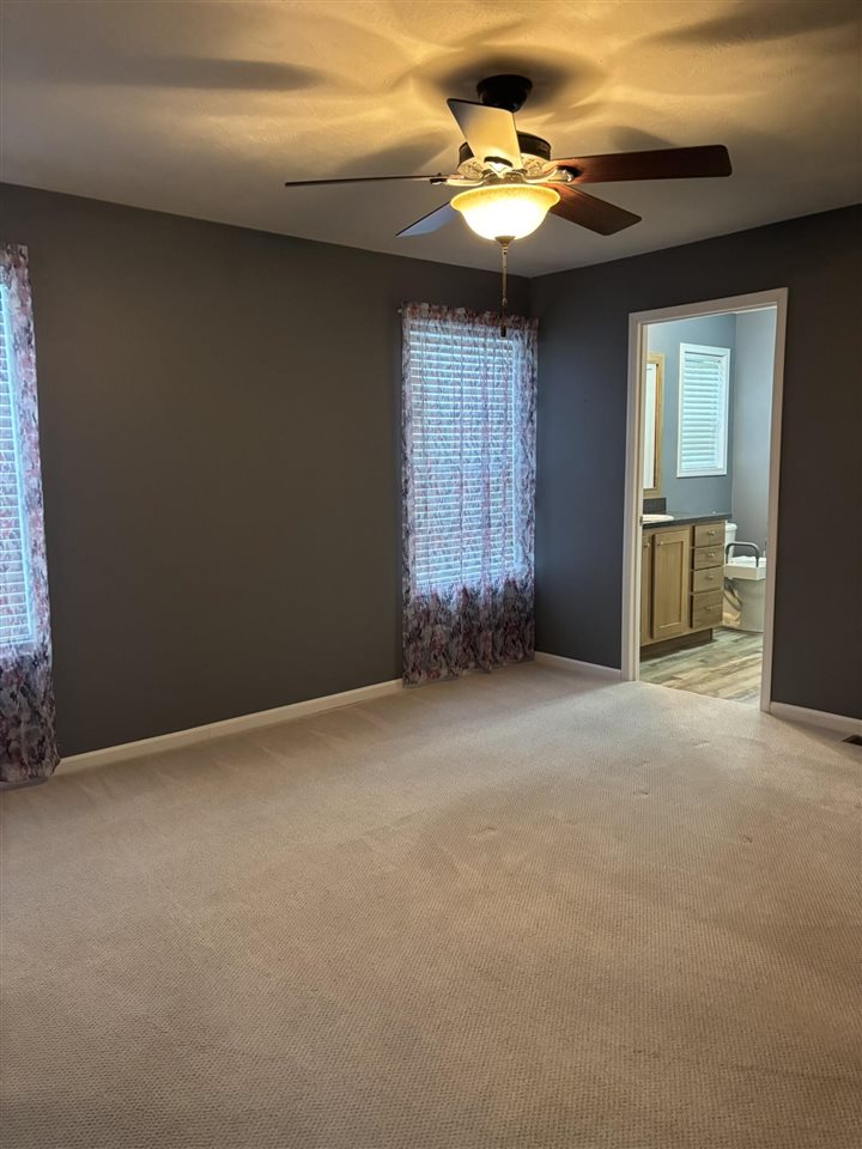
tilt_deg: -7.3
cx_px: 431
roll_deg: -1.4
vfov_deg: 67.3
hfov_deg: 53.1
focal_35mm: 26
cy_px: 574
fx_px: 863
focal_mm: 5.96
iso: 500
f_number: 1.6
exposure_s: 1/60
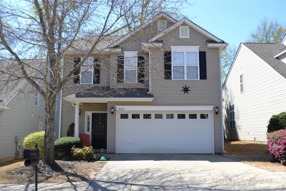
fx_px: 262
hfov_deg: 57.2
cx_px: 143
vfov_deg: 40.0
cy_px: 96
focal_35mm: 33
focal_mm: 22
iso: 100
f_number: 7.1
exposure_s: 1/200
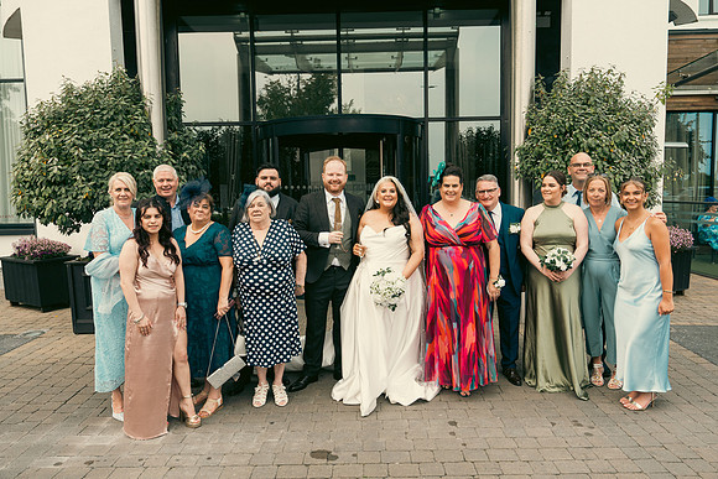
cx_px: 359
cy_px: 240
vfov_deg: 49.6
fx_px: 519
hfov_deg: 69.4
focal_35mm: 26
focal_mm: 26
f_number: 5
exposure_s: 1/250
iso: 125
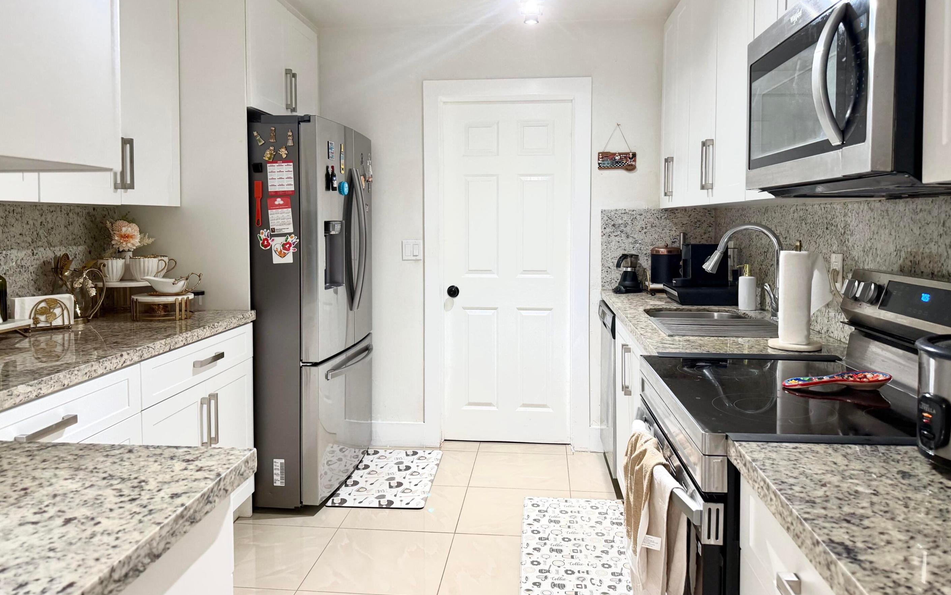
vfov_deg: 47.4
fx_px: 674
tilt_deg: -2.6
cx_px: 475
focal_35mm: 26
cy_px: 248
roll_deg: +0.1
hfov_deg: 70.4
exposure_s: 1/60
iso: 250
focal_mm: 6.76
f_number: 1.78
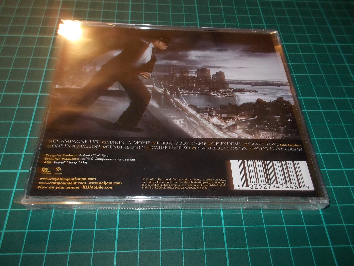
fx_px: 297
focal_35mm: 29
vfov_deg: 48.2
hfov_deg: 61.7
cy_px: 133
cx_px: 177
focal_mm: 4.1
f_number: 3.3
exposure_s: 1/30
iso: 200
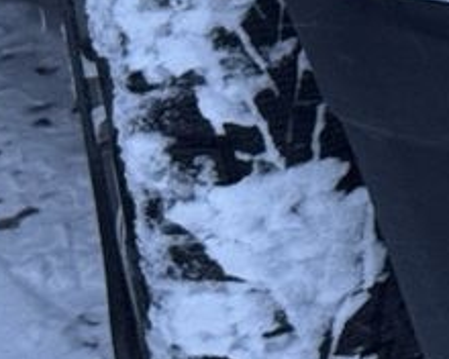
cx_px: 1133
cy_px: -377
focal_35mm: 255
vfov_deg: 5.9
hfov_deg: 7.1
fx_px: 3389
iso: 250
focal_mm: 6.76
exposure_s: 1/49
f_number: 1.78
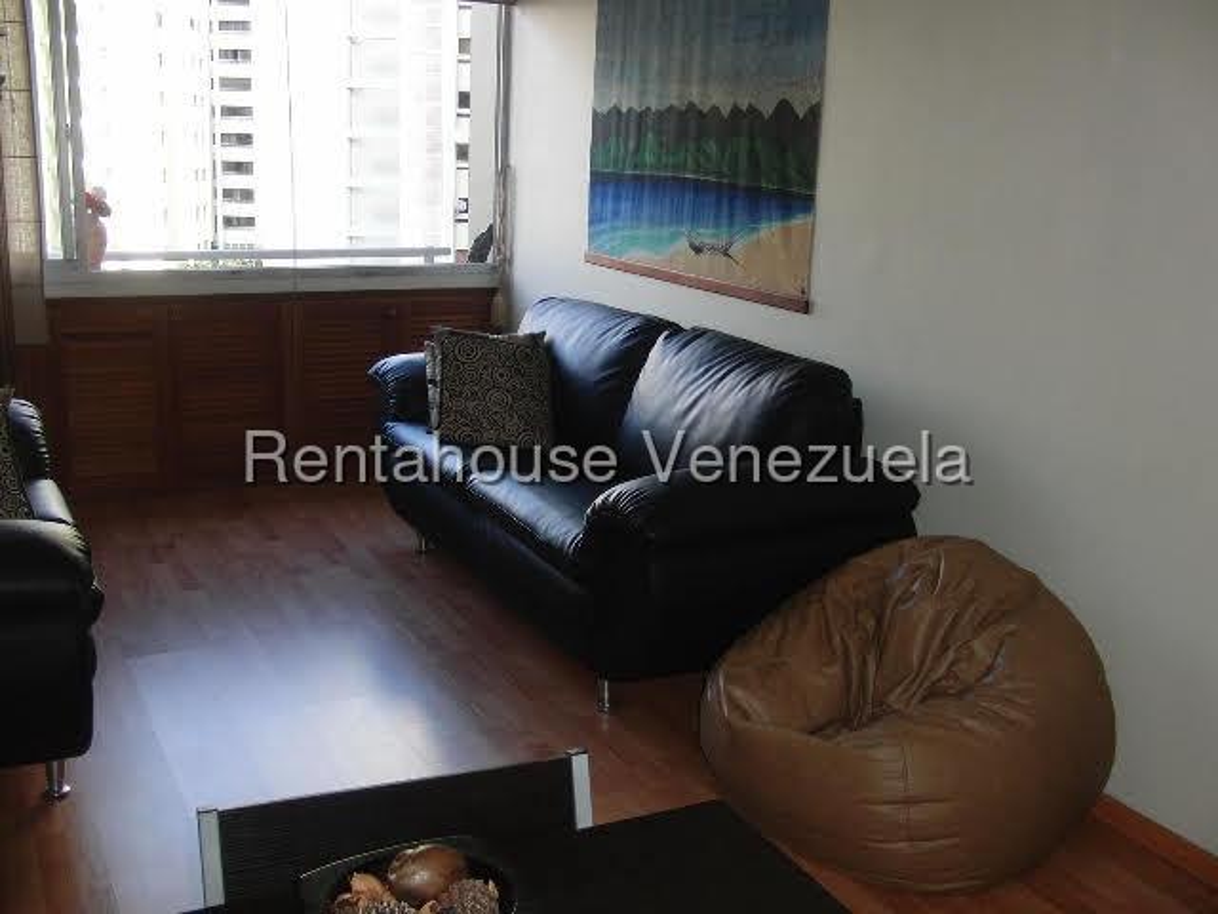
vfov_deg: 38.7
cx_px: 609
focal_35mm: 37
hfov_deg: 50.1
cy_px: 457
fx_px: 1302
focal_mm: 6.42
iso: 100
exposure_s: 1/60
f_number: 3.6
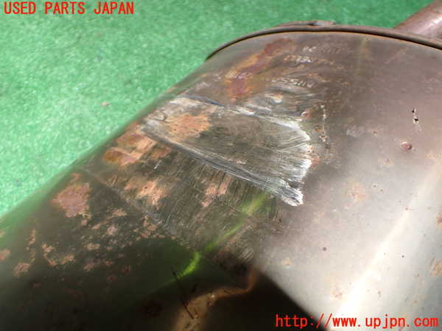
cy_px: 166
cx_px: 221
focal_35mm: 30
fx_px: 383
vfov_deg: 46.8
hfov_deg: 60.0
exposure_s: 1/125
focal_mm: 5.4
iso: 160
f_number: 2.3
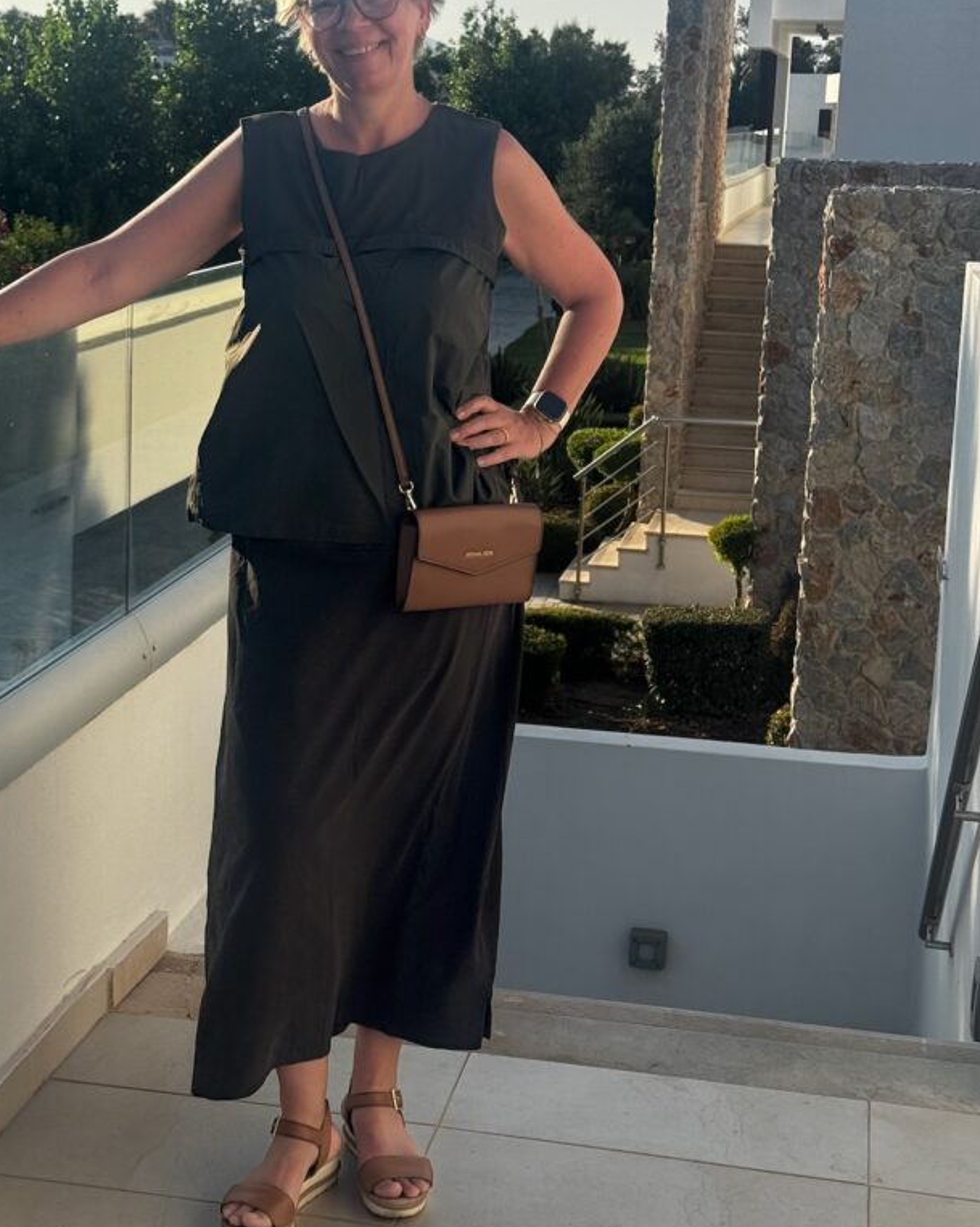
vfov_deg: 30.0
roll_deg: -1.8
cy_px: 517
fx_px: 2285
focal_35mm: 63
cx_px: 365
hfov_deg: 24.1
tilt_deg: -10.6
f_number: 1.78
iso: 64
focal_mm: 6.76
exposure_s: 1/3425
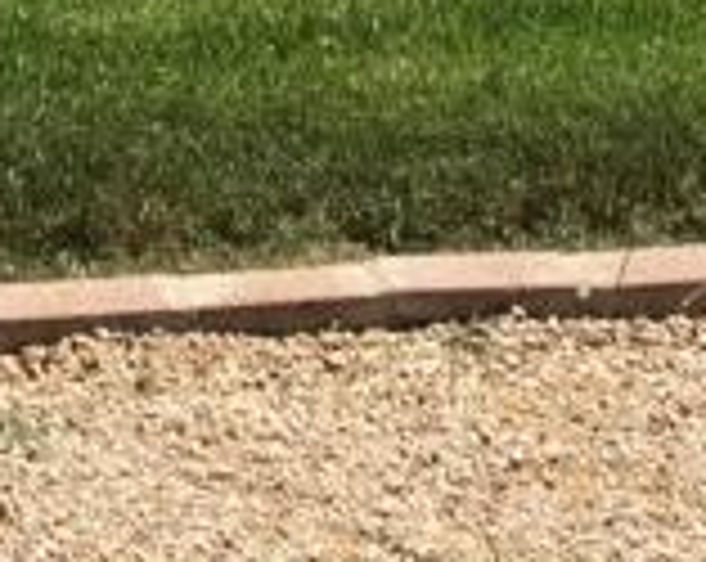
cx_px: 288
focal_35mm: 185
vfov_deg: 7.3
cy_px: -1137
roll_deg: -0.7
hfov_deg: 10.5
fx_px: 3858
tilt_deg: +1.0
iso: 25
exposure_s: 1/1326
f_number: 2.2
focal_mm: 4.15
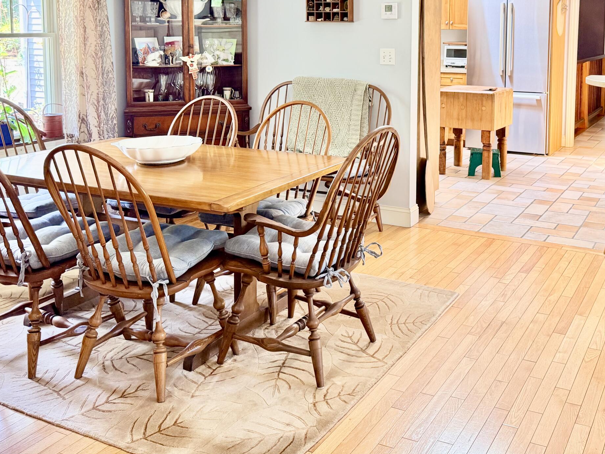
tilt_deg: -4.9
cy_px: 88
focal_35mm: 39
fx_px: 682
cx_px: 393
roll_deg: -0.2
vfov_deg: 35.6
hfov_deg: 47.2
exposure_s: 1/60
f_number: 1.78
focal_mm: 6.76
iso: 320
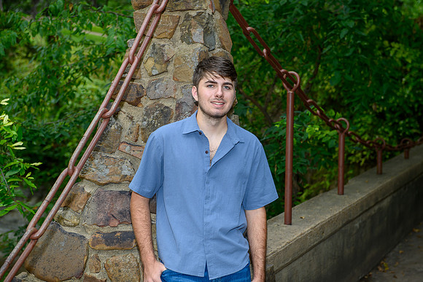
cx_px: 212
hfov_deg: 28.8
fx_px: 823
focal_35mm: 70
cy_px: 141
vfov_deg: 19.5
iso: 200
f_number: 5
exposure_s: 1/60
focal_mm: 70
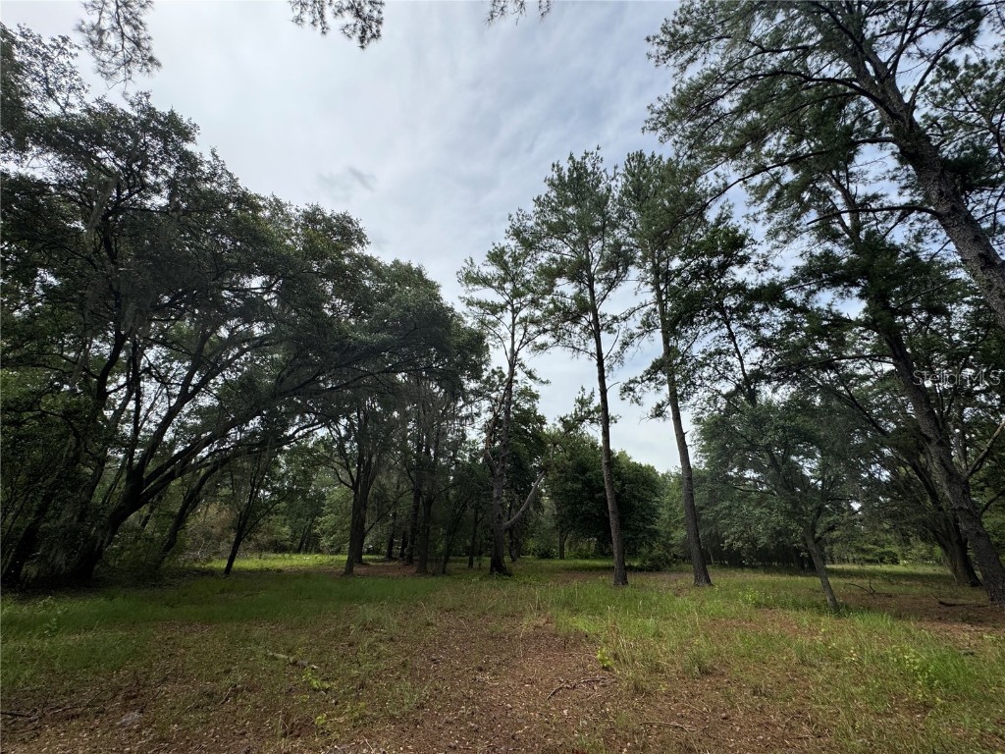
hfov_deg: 102.1
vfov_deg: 85.7
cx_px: 502
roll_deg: -0.6
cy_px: 377
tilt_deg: +23.2
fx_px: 406
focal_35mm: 14
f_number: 2.2
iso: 50
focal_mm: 2.22
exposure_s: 1/1672
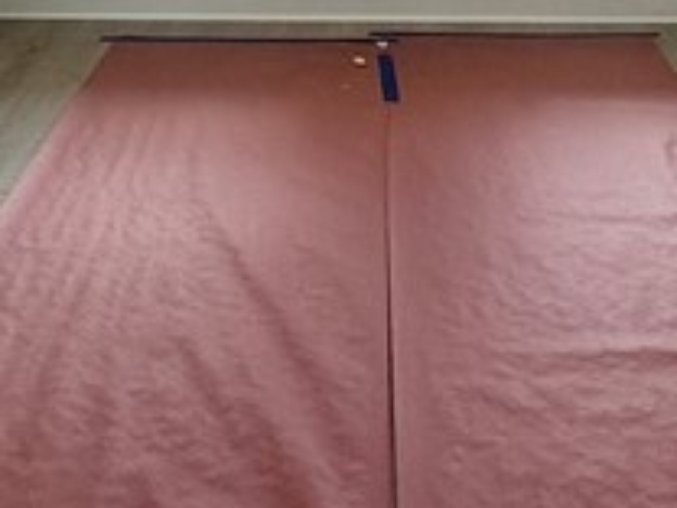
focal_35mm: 69
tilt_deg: -2.2
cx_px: 417
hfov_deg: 28.1
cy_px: -319
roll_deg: -1.1
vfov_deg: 18.2
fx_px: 1349
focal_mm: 2.22
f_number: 2.2
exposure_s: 1/234
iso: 40
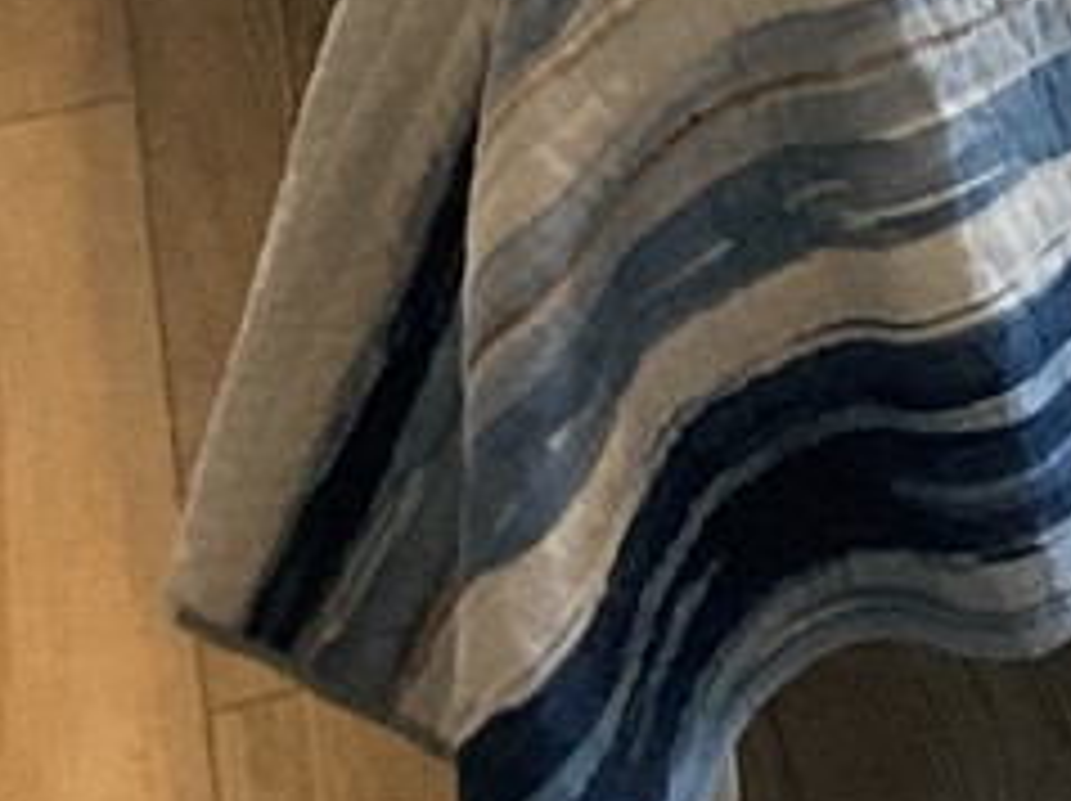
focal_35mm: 195
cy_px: -1008
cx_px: 2223
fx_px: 6027
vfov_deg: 7.2
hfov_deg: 9.4
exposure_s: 1/60
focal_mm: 3
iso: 100
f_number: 1.8
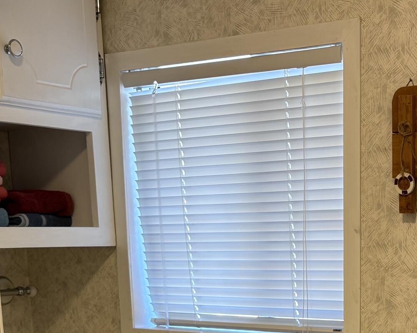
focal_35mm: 76
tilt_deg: -13.5
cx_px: 308
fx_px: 938
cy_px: 453
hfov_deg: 24.8
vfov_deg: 18.5
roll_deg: +2.0
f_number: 1.6
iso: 80
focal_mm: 5.96
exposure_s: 1/60
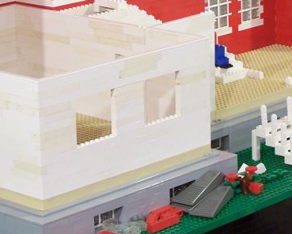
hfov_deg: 12.1
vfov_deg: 9.6
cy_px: 38
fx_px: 1382
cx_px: 148
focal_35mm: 160
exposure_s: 1/2
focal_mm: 9.8
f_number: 3.1
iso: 80
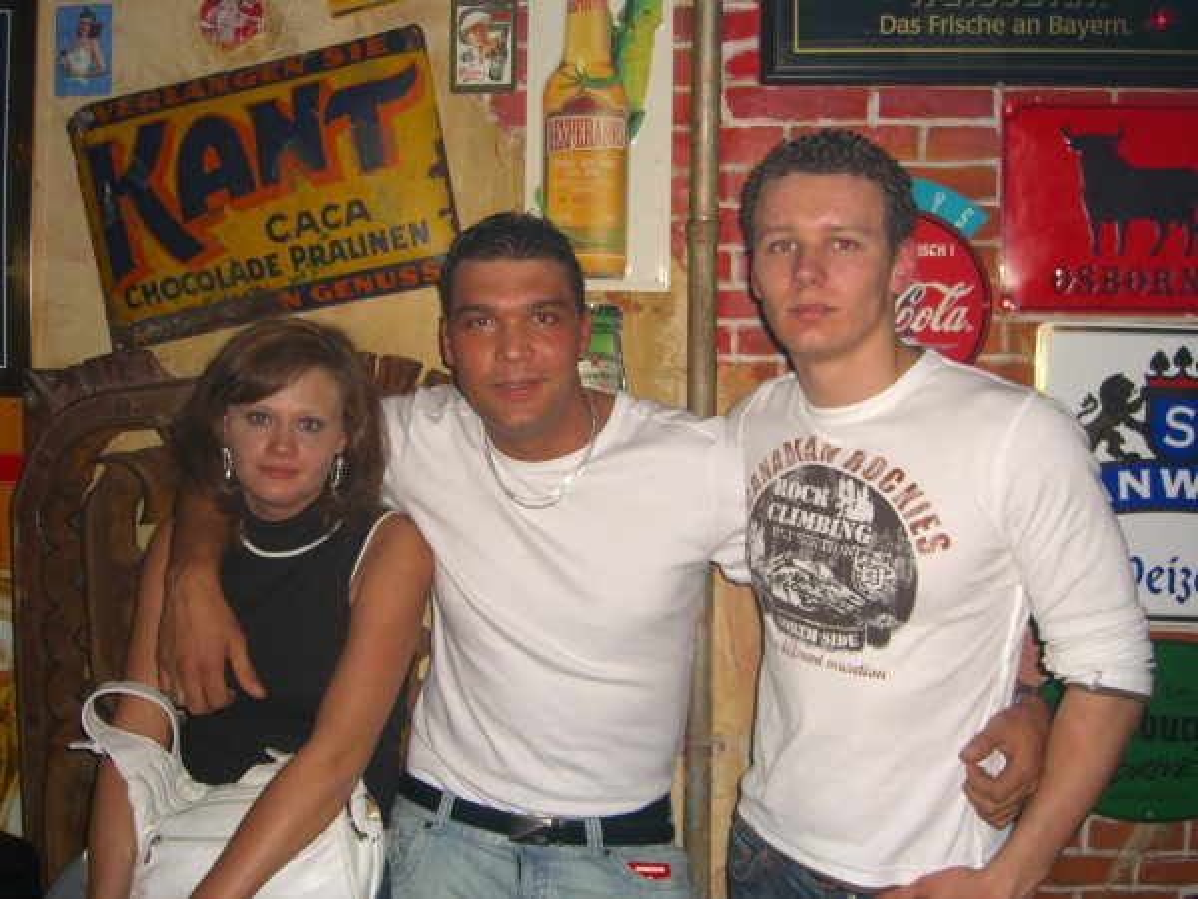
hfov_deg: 49.0
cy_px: 450
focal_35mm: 38
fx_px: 1315
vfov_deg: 37.7
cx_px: 599
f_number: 2.8
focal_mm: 7.9
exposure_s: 1/60
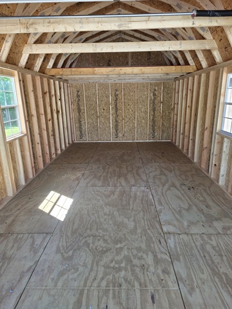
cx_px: 116
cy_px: 154
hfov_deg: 58.9
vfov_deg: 73.9
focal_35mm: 23
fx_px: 206
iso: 64
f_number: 1.7
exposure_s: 1/180
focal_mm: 6.3
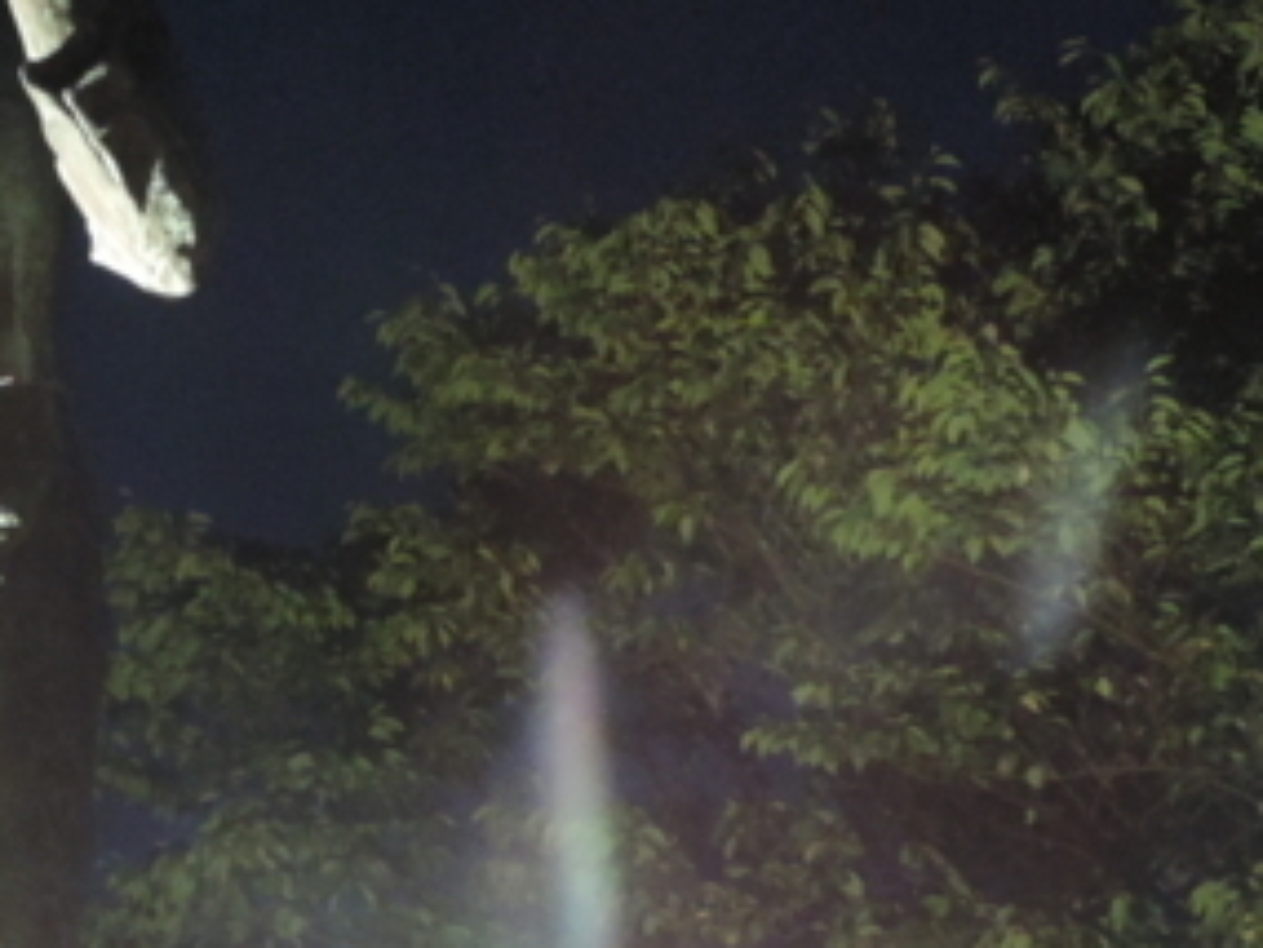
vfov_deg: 11.2
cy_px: 638
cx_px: -177
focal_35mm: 132
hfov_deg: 14.5
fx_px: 4818
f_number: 3.5
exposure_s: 1
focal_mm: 8.3
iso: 800
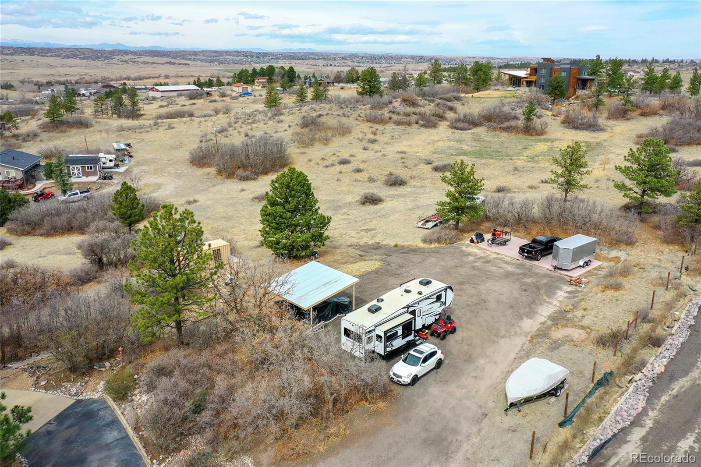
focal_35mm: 28
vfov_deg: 46.4
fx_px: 545
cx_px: 350
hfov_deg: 65.5
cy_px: 234
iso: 100
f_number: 5.6
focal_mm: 10.26
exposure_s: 1/400
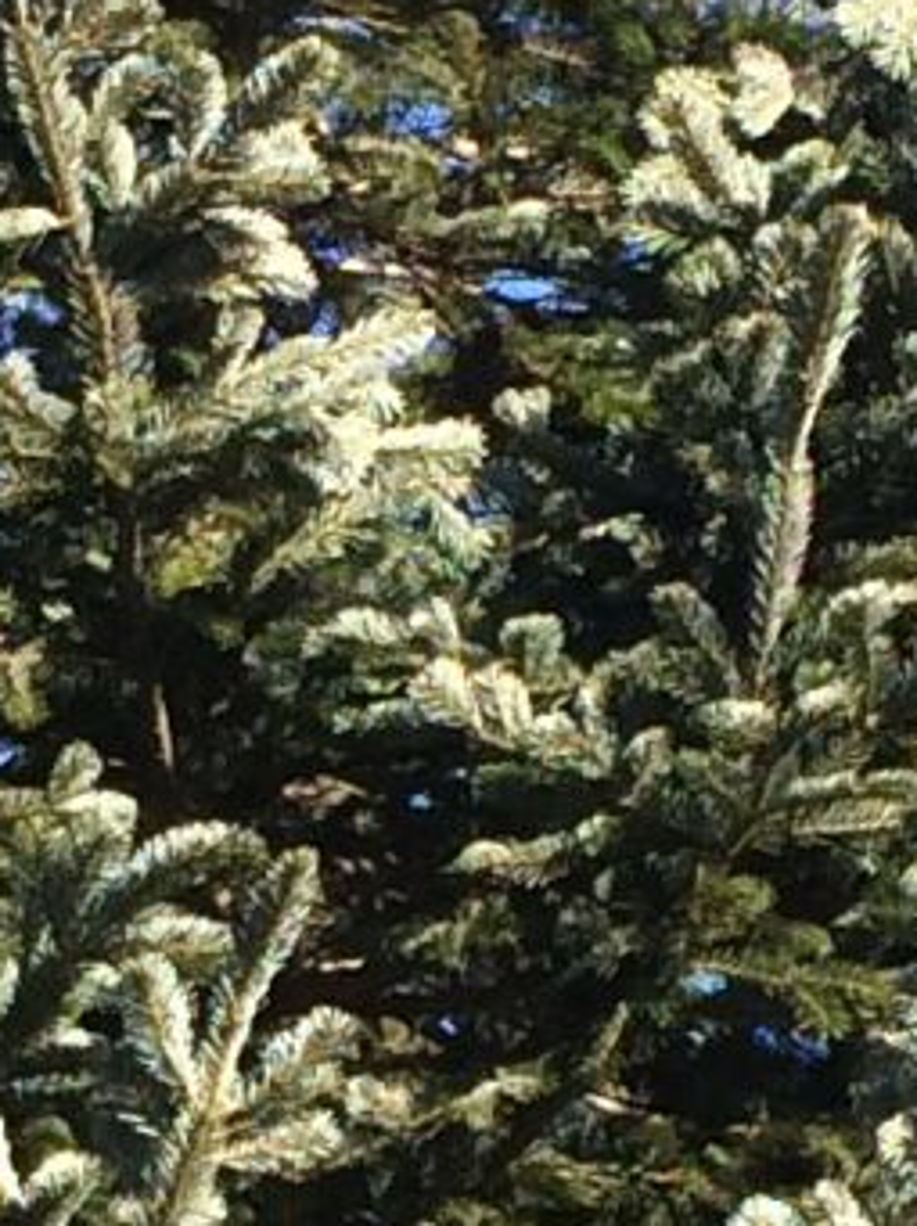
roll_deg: +1.7
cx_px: 137
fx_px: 7714
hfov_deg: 6.8
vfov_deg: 9.0
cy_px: 1370
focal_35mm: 218
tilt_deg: +10.0
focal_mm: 4.15
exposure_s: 1/838
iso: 32
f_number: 2.2
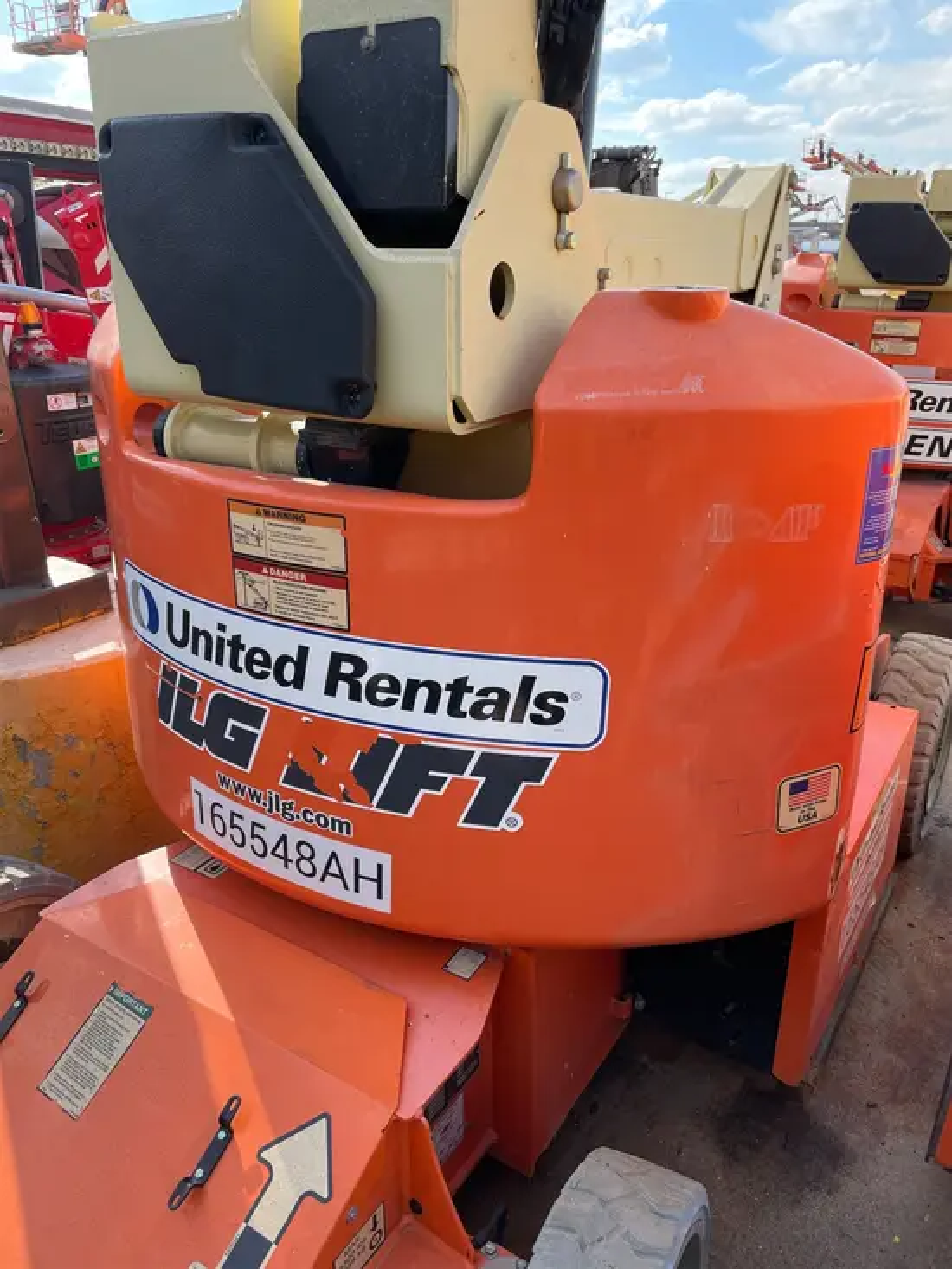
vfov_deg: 67.3
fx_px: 953
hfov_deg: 53.1
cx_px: 476
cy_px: 634
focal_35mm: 26
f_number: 1.6
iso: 50
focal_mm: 4.2
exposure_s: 1/1082
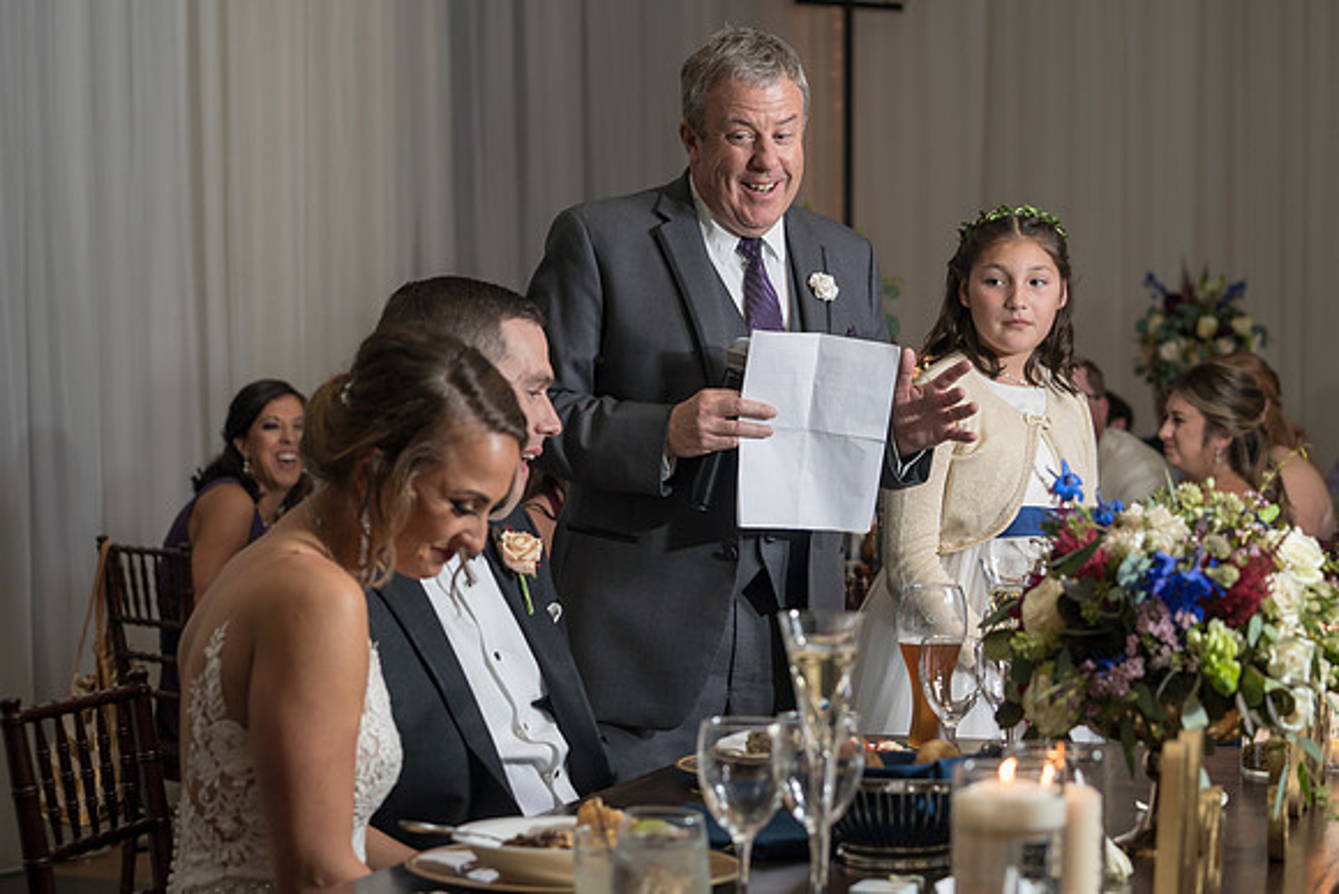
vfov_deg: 17.9
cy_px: 450
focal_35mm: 76
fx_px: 2832
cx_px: 651
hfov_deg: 26.6
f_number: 4
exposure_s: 1/200
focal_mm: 70
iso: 200
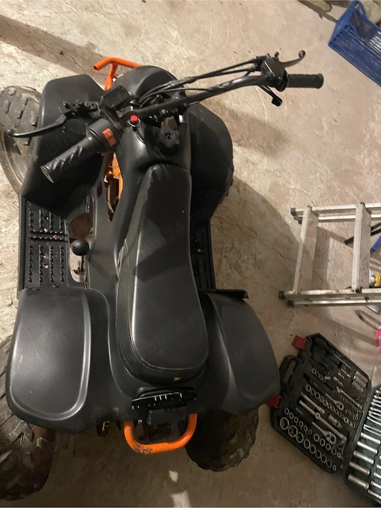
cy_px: 254
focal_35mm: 26
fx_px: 382
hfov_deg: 53.1
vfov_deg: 67.3
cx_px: 190
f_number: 1.6
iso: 800
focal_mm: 4.2
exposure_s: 1/25
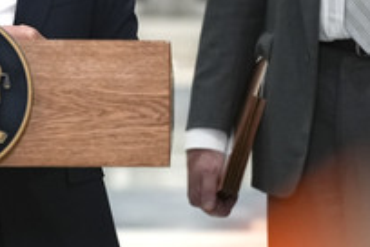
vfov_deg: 3.0
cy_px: -18
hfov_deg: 4.5
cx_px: -15
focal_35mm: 455
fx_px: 4676
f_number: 5.6
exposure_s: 1/400
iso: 5000
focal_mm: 206
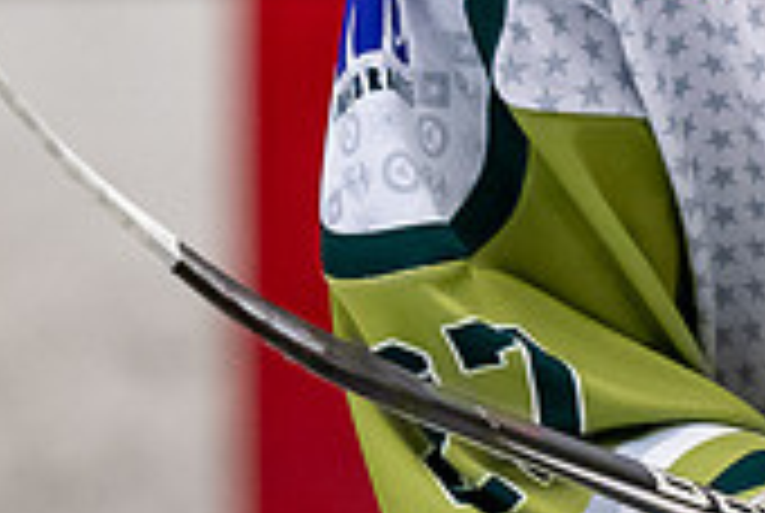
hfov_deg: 1.6
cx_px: 923
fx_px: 27481
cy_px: -544
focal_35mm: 1291
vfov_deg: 1.1
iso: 2000
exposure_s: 1/800
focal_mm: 195
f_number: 3.2
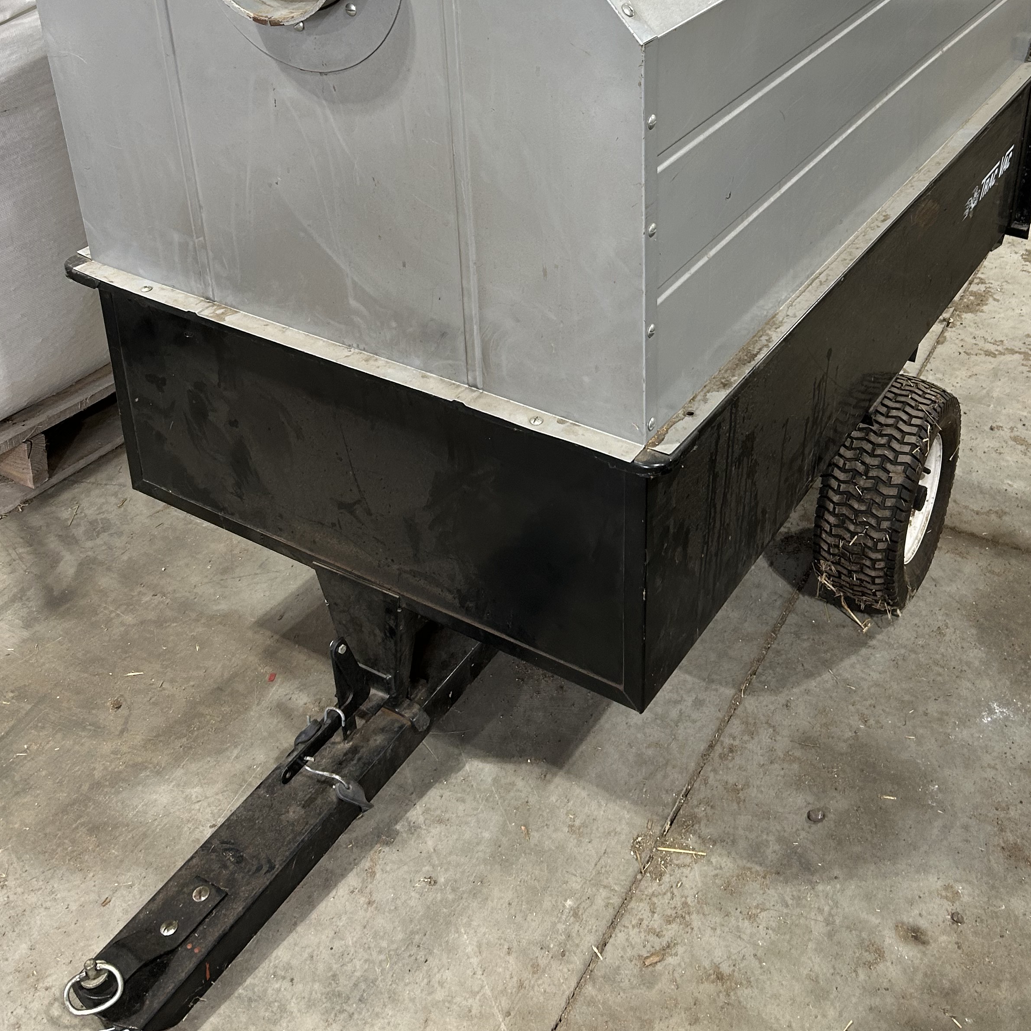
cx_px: 628
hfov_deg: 42.6
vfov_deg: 41.1
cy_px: 214
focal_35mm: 39
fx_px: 1314
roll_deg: -2.8
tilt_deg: -19.5
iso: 125
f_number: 1.5
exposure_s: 1/60
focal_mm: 5.7
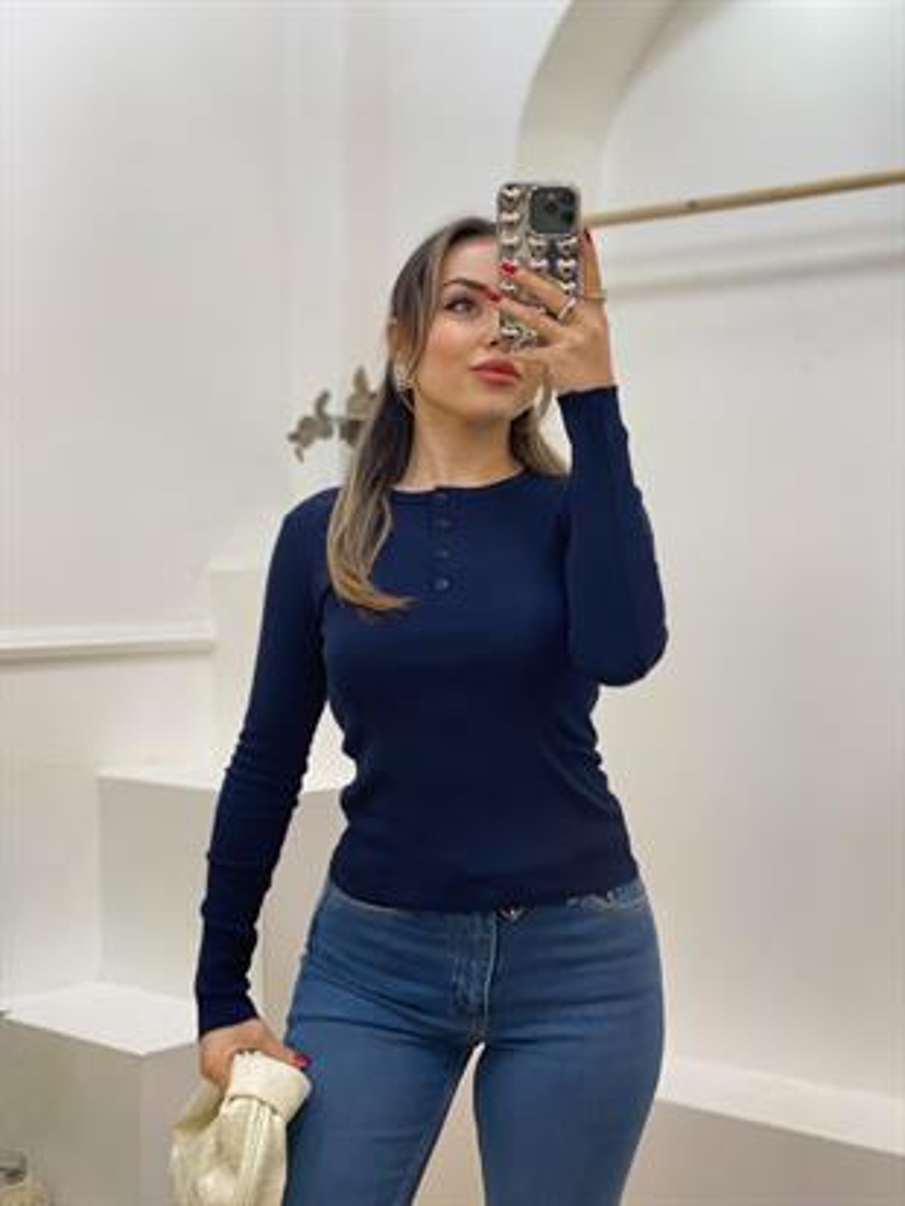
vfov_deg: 36.8
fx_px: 1812
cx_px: 452
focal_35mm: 52
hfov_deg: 28.0
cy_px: 603
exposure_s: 1/100
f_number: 2
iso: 80
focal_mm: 6
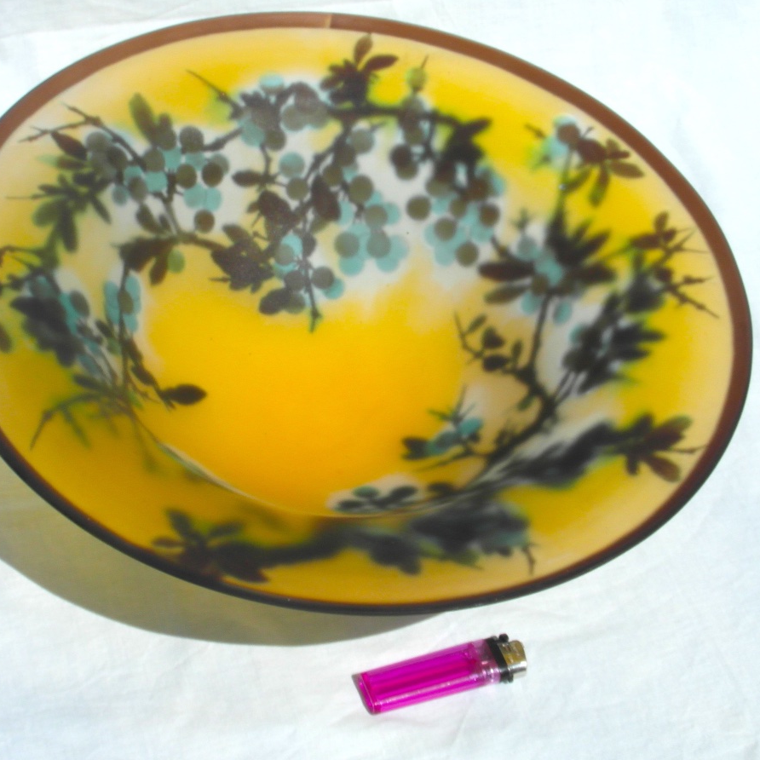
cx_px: 350
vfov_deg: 27.3
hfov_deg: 27.3
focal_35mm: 63
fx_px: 1565
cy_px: 380
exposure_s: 1/750
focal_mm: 8.7
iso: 80
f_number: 6
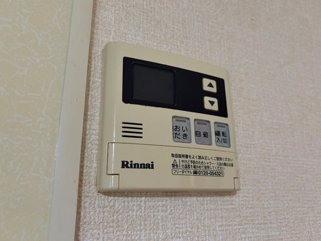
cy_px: 120
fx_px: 241
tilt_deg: +18.1
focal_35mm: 26
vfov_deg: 53.1
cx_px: 160
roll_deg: +0.8
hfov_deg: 67.3
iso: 500
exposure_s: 1/50
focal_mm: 5.96
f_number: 1.6
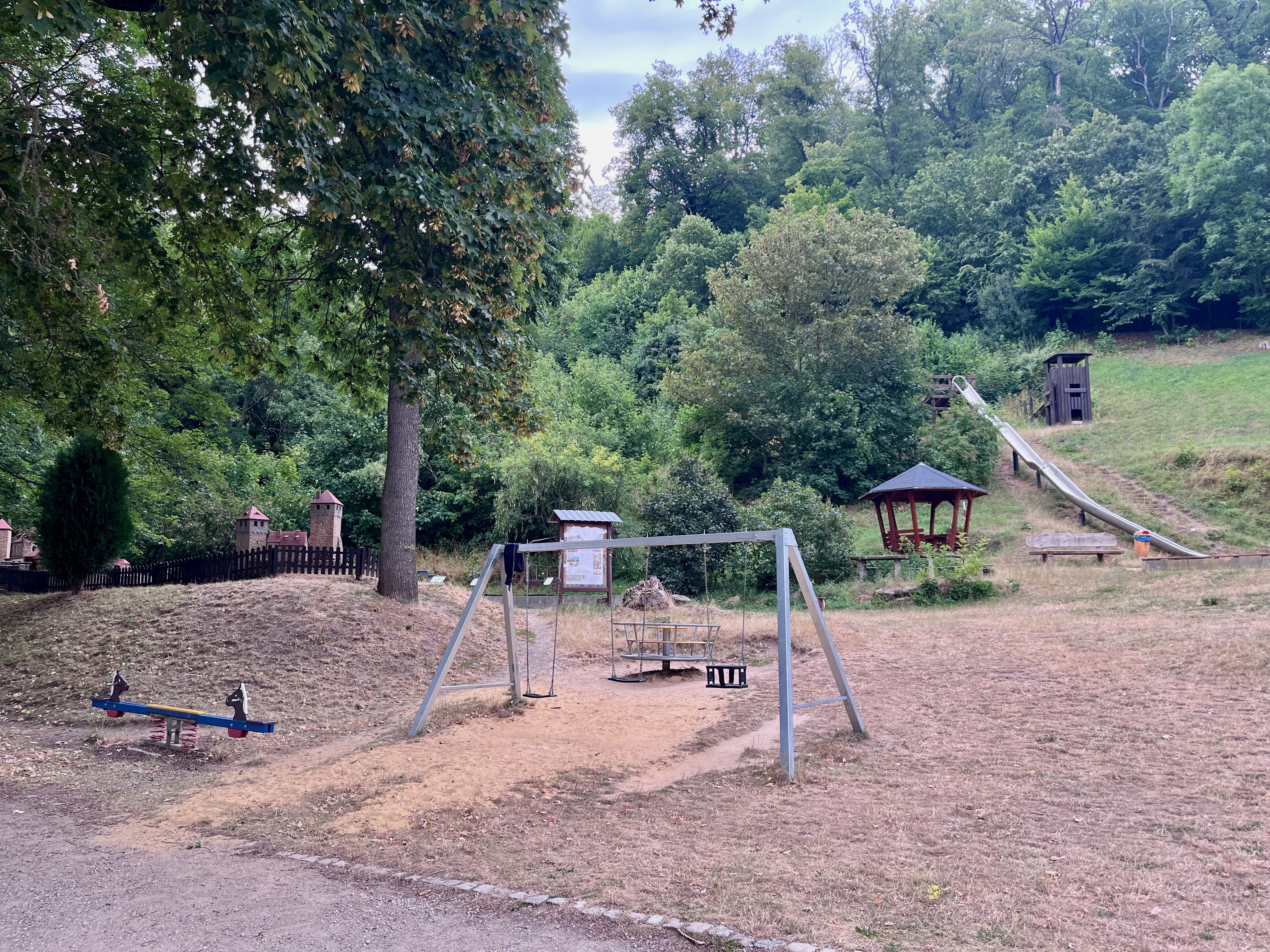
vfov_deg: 53.1
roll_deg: -0.3
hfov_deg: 67.3
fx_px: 954
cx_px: 635
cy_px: 476
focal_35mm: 26
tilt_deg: +8.0
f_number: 1.6
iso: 50
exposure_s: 1/373
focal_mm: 5.1
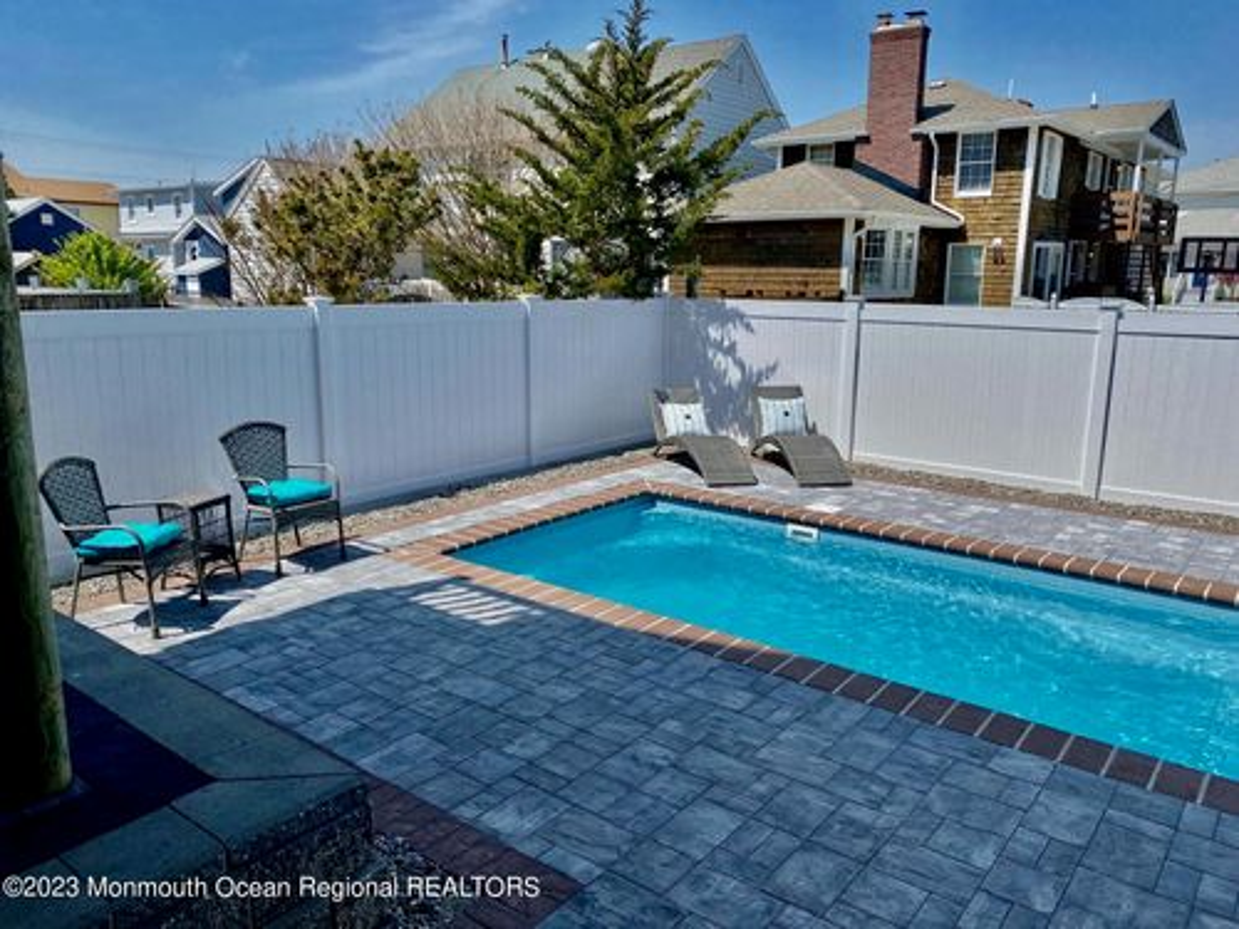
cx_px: 620
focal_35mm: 26
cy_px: 464
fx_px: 931
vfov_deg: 53.1
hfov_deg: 67.3
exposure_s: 1/3984
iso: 32
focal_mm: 4.25
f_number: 1.8
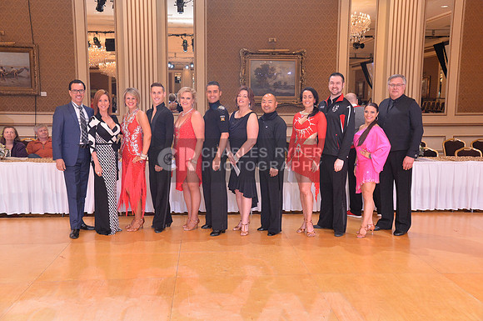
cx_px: 242
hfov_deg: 50.8
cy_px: 160
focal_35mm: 38
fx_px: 509
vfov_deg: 35.0
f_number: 5.6
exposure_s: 1/250
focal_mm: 38
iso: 3200
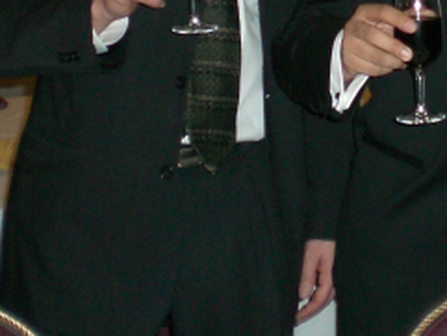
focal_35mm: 126
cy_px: -150
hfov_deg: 15.1
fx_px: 1628
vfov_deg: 11.3
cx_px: 523
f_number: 3.1
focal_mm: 6.3
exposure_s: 1/60
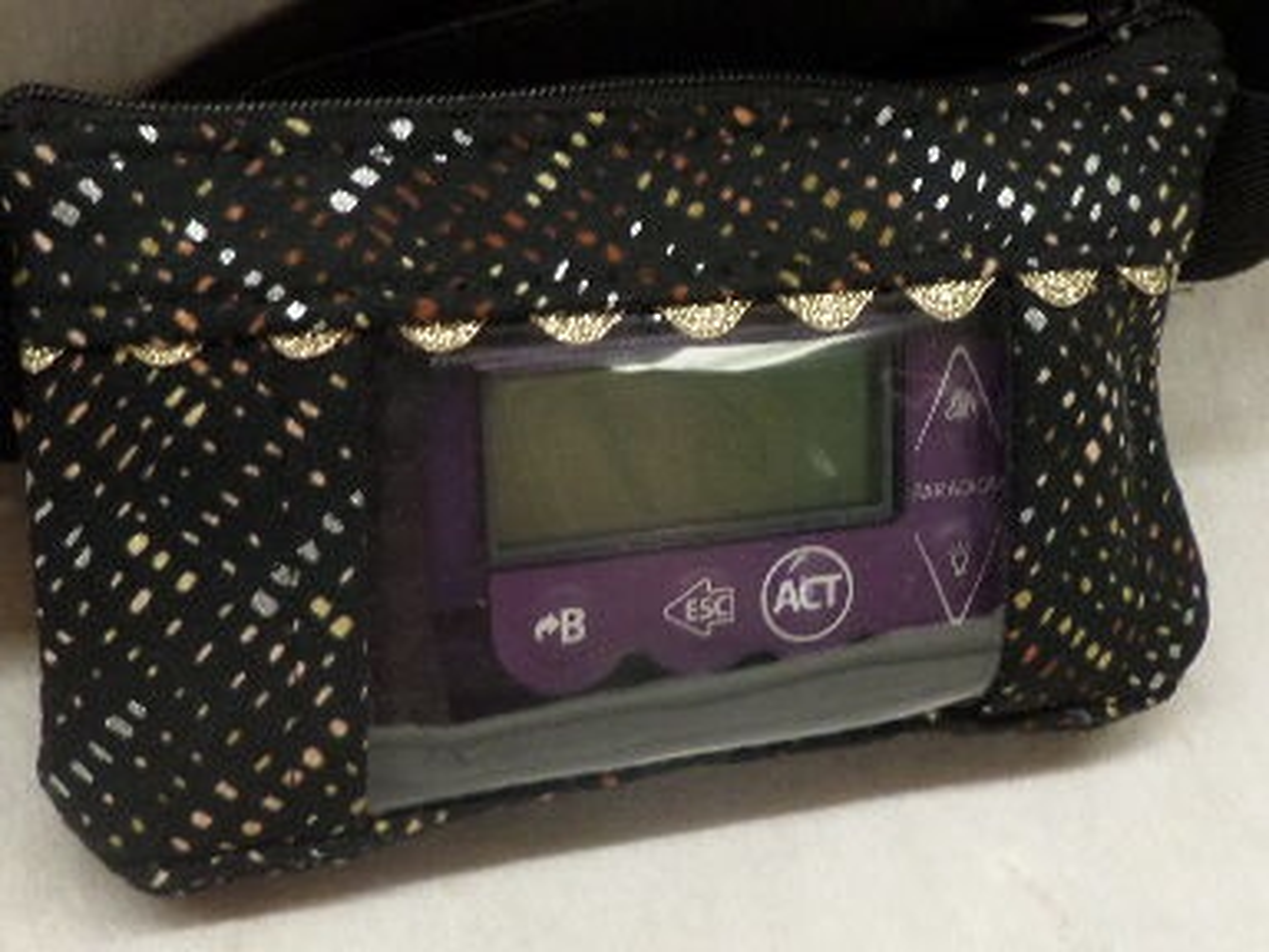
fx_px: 880
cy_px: 476
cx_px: 634
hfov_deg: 71.6
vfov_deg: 56.8
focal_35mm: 24
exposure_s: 1/30
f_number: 3.1
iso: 160
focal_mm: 4.3
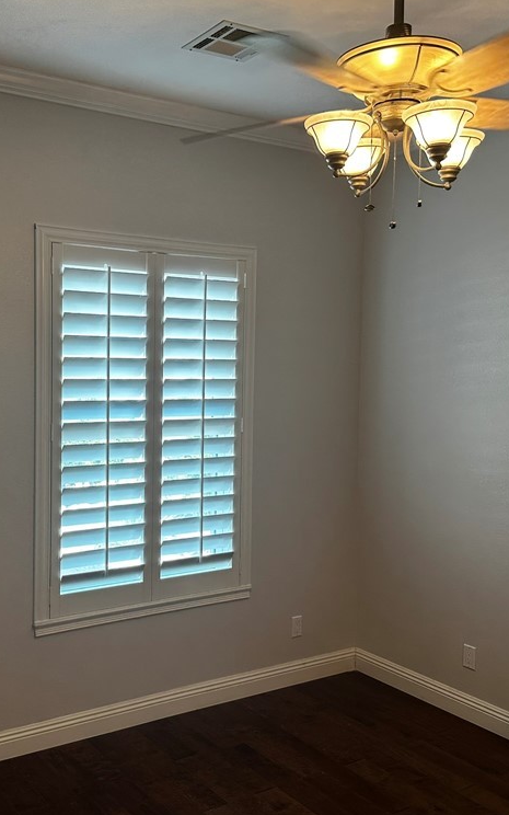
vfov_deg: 55.3
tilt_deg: -1.8
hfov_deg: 35.7
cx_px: 147
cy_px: 400
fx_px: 777
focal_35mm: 35
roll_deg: -0.3
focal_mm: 6.86
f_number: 1.78
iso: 125
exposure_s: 1/60
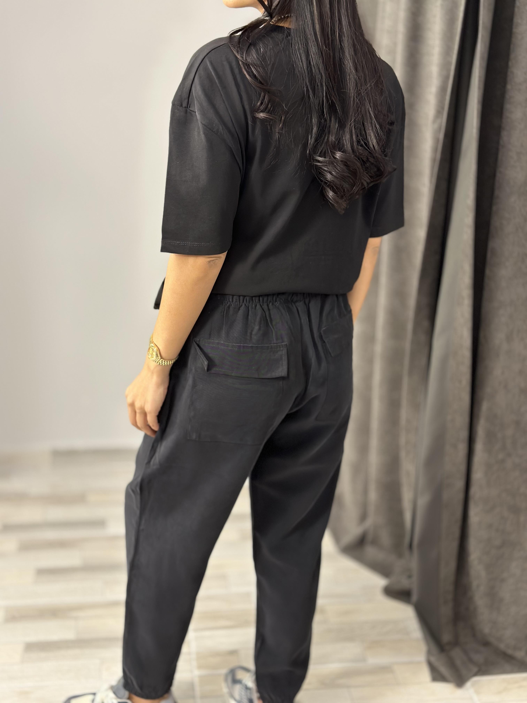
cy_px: 352
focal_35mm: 48
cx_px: 264
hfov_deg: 30.3
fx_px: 974
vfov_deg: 39.7
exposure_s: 1/50
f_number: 1.78
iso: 125
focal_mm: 6.86
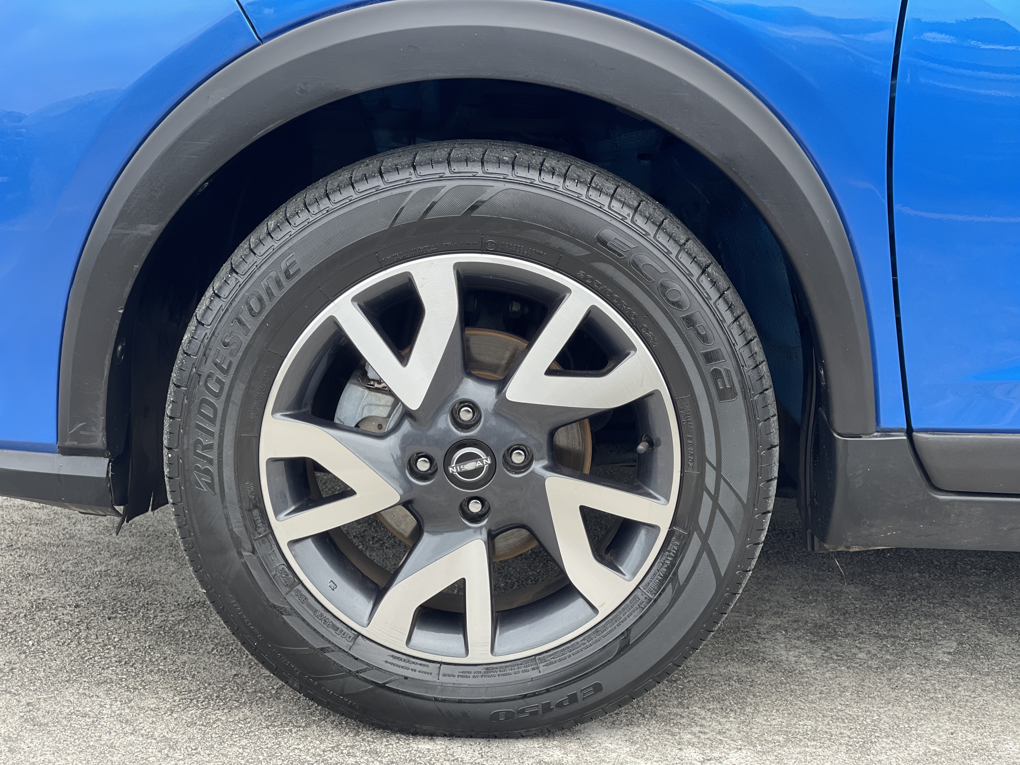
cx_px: 510
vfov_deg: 22.9
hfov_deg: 30.3
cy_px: 382
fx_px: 1886
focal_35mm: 64
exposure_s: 1/120
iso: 32
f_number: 2.2
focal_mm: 7.5
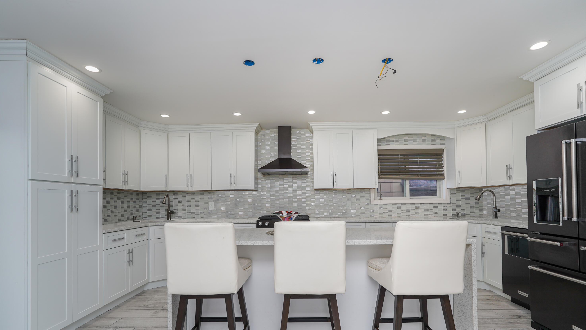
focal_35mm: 18
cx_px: 295
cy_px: 198
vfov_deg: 61.8
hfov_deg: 94.2
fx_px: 272
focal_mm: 16.5
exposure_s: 1/30
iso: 100
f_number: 4
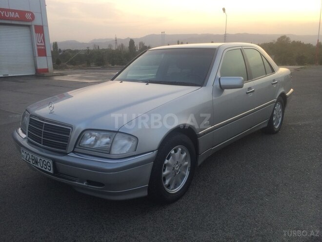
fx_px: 270
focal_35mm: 29
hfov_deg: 61.7
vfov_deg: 48.2
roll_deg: -1.1
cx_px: 161
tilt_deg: -11.9
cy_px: 121
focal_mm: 4.15
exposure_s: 1/128
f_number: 2.2
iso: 32
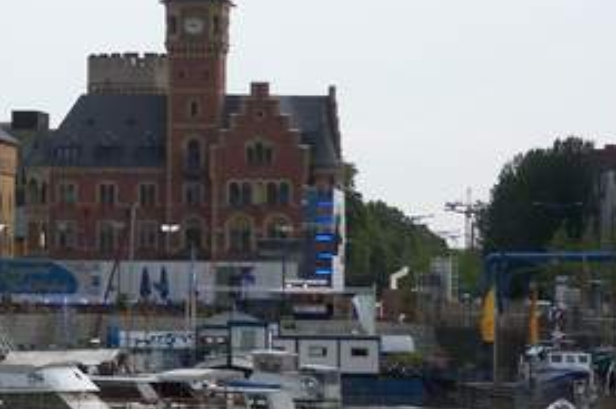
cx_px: -76
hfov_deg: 7.5
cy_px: 202
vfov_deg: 5.0
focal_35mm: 272
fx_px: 4649
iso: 200
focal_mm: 23.9
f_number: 3.6
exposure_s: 1/100
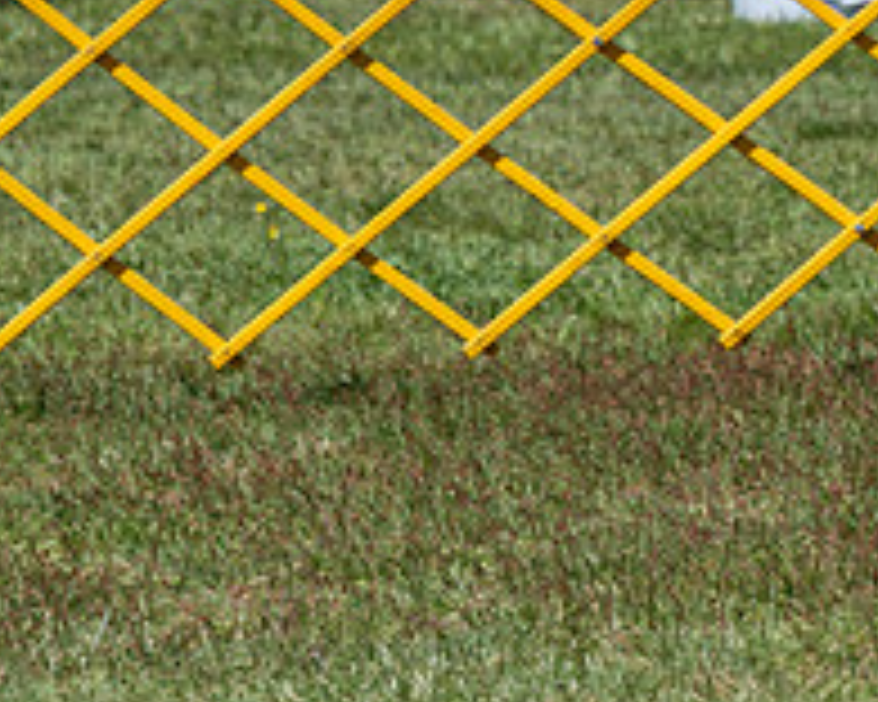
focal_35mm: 482
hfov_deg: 4.0
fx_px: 12525
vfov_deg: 3.2
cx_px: 840
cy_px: -130
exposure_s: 1/640
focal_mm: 148
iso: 100
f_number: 6.3
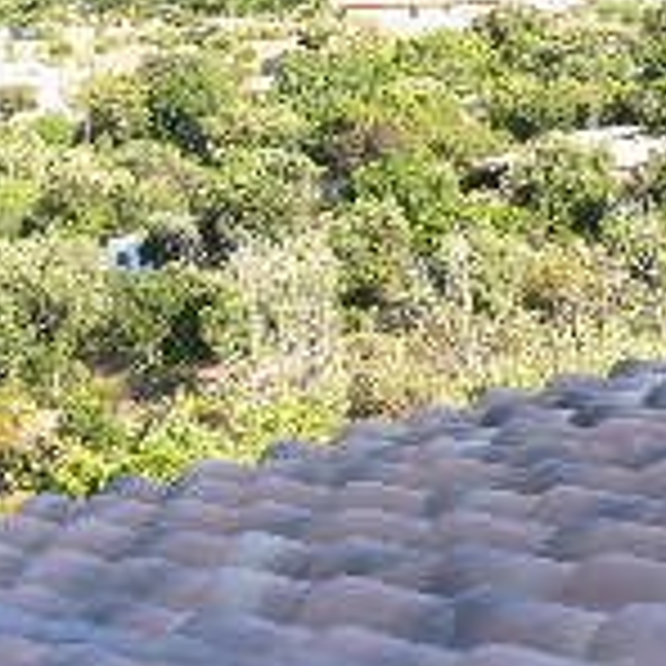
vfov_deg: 16.2
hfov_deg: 15.8
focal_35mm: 107
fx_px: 2329
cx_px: 742
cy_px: 171
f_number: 5
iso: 80
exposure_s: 1/100
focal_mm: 7.4
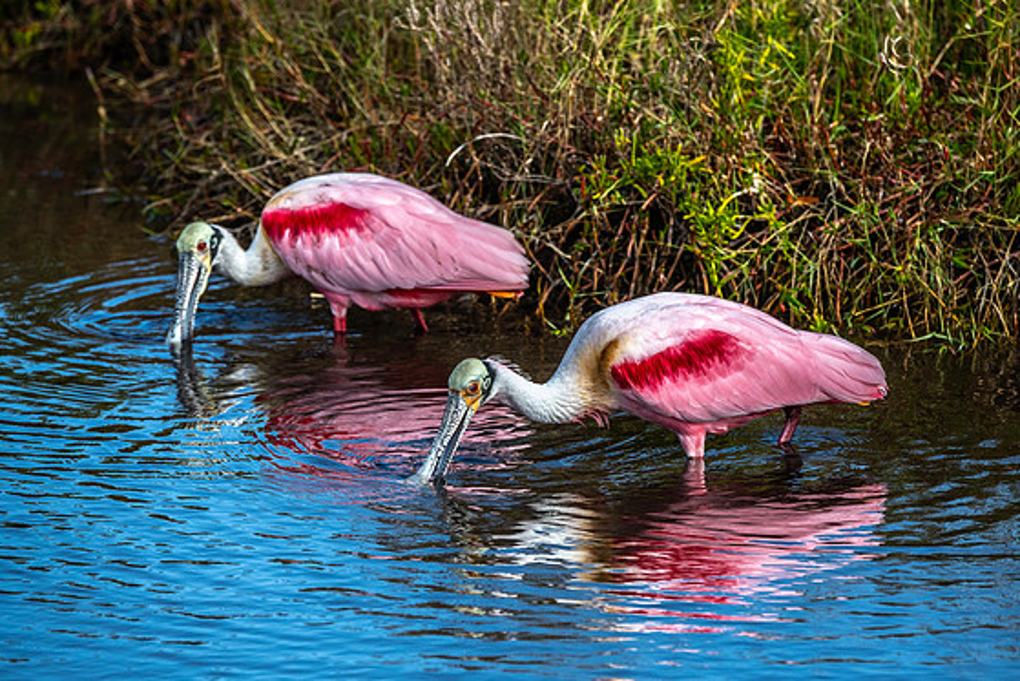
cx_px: 567
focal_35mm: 402
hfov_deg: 5.1
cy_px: 330
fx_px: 11392
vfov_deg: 3.4
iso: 400
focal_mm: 340
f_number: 8
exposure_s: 1/1000
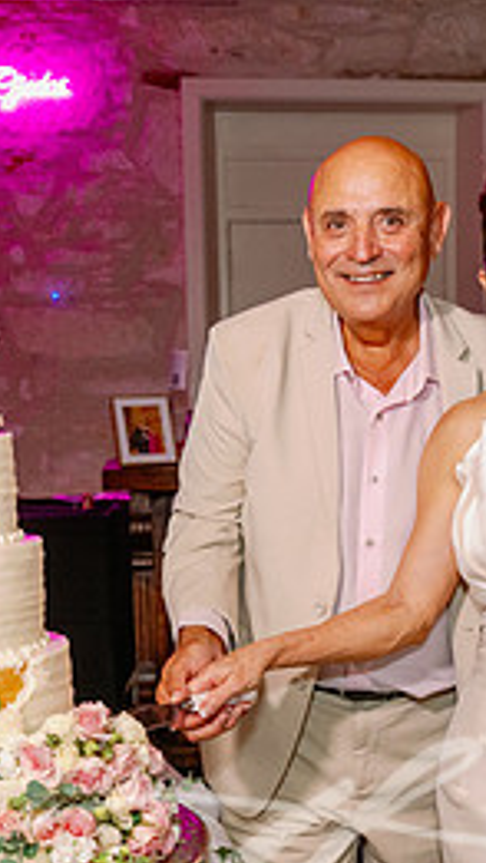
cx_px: 291
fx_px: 1465
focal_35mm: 64
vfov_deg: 32.6
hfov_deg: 18.8
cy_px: 551
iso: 2000
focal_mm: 27.5
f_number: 3.5
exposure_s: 1/125
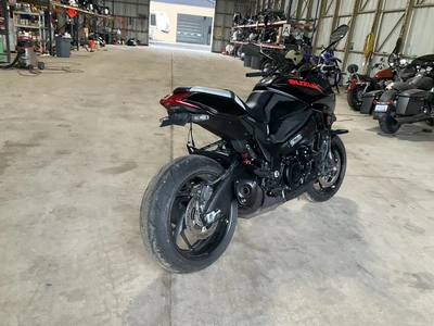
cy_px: 163
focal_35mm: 29
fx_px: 364
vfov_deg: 48.2
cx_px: 217
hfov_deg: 61.7
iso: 160
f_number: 1.8
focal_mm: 3
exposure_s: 1/60
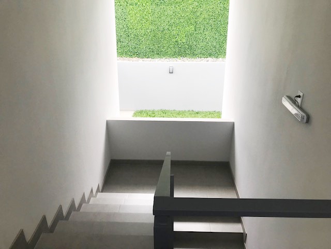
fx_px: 268
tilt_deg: -27.8
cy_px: 124
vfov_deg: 49.7
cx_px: 166
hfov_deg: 63.4
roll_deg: -0.2
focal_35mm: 28
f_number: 1.8
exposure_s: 1/329
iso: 20
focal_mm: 3.99
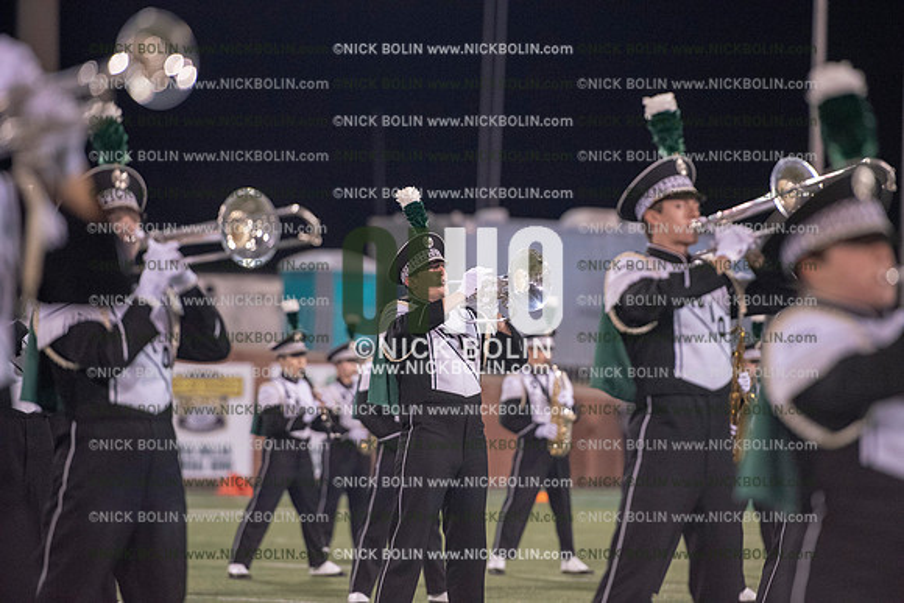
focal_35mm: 200
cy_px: 302
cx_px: 452
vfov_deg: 6.9
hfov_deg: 10.3
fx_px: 5023
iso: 5000
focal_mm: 200
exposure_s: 1/1250
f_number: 3.2
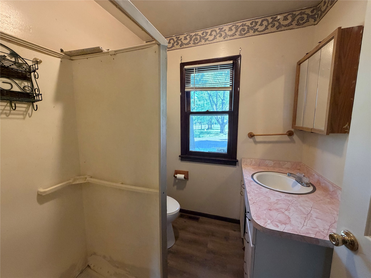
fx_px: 150
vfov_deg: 85.7
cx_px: 186
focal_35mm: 14
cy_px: 139
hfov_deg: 102.1
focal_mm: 2.22
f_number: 2.2
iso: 400
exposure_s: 1/60
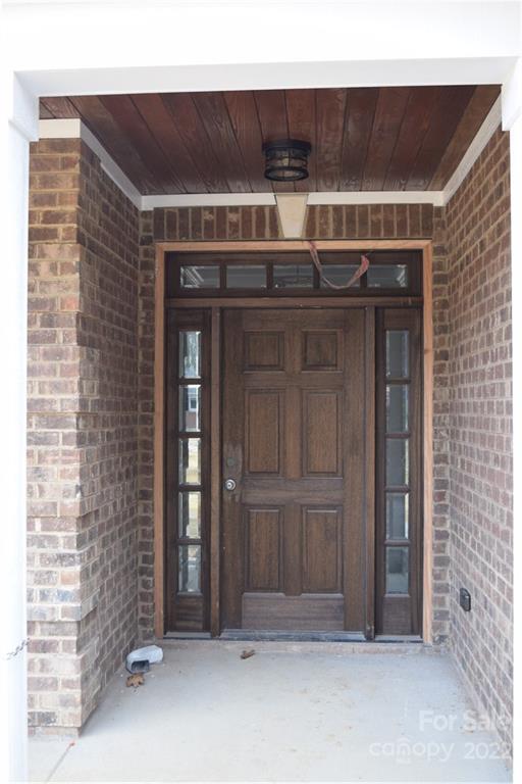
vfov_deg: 46.4
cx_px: 261
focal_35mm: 42
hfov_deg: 31.9
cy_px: 392
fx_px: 913
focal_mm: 28
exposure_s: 1/100
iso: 400
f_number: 5
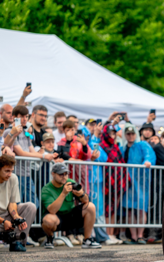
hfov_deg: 6.3
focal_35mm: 205
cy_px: 189
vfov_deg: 10.2
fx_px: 1466
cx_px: 283
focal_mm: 85
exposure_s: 1/250
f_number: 2.5
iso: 800
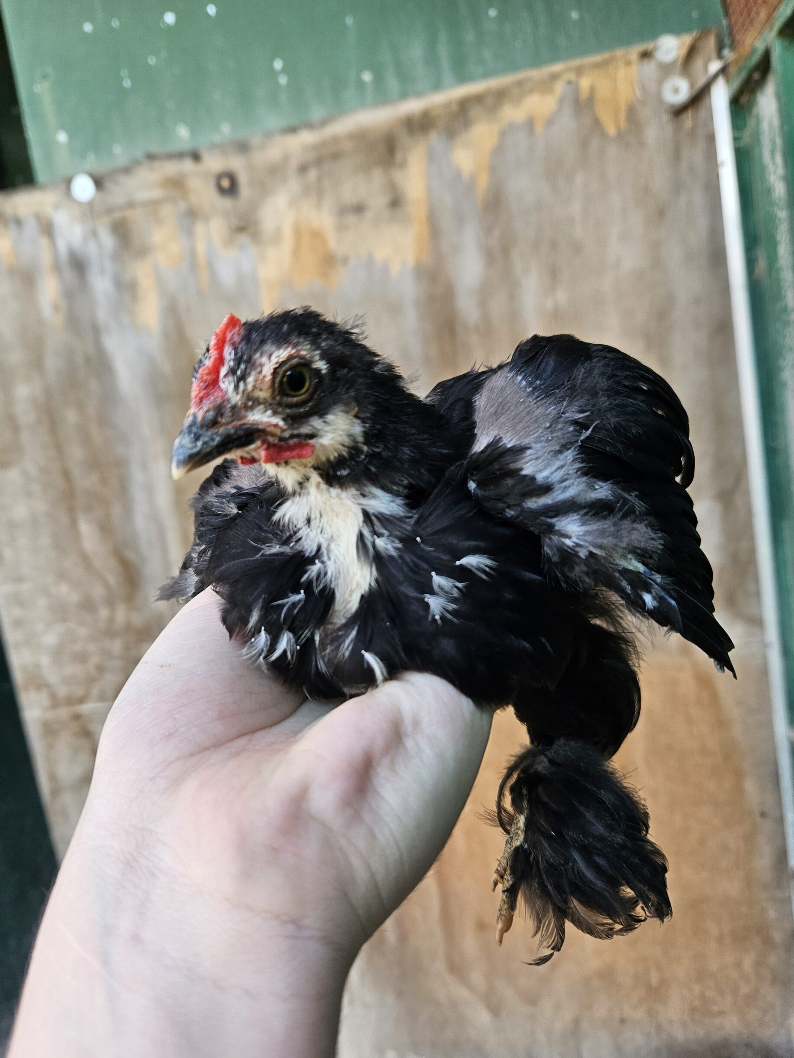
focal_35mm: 24
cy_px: 525
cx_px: 388
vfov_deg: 71.6
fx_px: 734
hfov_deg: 56.8
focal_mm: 5.4
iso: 125
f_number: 1.8
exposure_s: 1/190
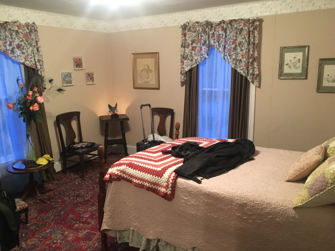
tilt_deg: -11.6
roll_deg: +1.7
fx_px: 281
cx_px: 168
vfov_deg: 48.2
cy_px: 126
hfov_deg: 61.7
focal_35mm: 29
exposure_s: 1/15
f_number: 2.2
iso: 200
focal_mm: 4.15
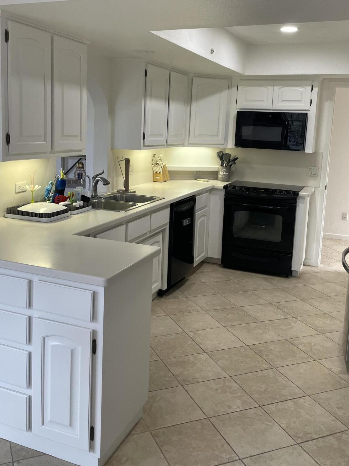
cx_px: 160
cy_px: 193
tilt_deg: -6.9
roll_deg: -1.7
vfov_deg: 52.4
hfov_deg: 40.7
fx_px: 471
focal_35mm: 35
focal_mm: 4.2
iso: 100
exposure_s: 1/120
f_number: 1.6
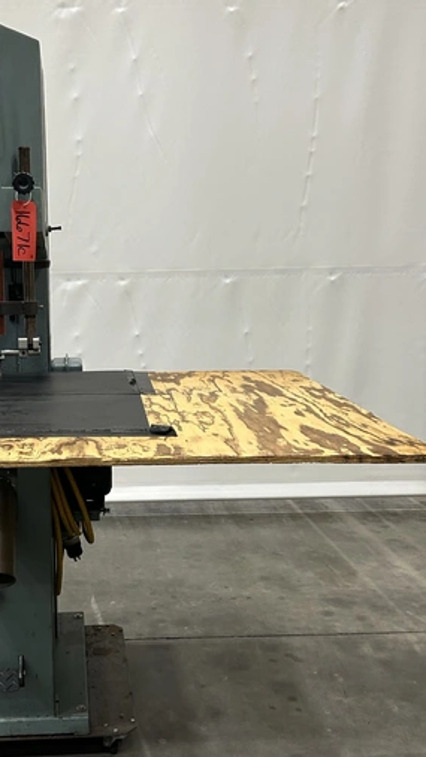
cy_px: 402
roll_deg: +2.1
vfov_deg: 48.3
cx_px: 117
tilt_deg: -6.7
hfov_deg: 28.0
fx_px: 843
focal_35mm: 42
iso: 160
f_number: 1.5
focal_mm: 5.7
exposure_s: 1/60
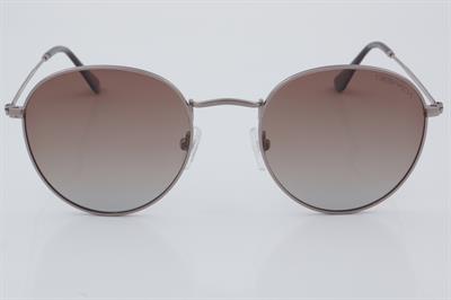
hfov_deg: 24.6
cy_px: 150
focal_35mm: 82
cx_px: 226
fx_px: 1033
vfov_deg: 16.5
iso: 100
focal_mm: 55
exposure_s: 1/4
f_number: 32
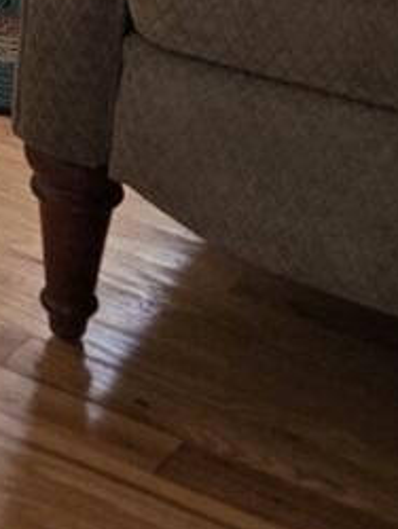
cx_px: -593
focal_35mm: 184
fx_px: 2816
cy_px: -559
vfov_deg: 9.9
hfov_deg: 7.5
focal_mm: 5.4
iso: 125
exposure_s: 1/120
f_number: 1.8
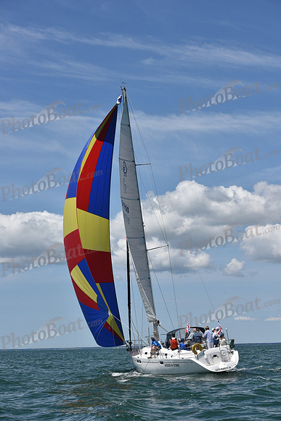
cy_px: 210
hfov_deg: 18.2
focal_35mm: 75
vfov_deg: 27.0
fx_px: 878
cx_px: 140
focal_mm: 75
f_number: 8
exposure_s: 1/800
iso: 320
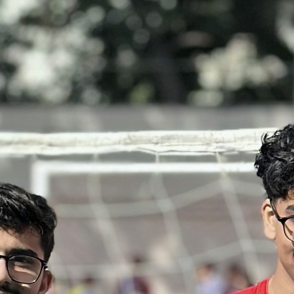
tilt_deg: -2.9
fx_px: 2863
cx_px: 106
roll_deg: -1.5
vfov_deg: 5.8
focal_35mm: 298
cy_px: 399
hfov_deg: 5.9
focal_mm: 6.9
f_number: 1.8
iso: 80
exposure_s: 1/3058
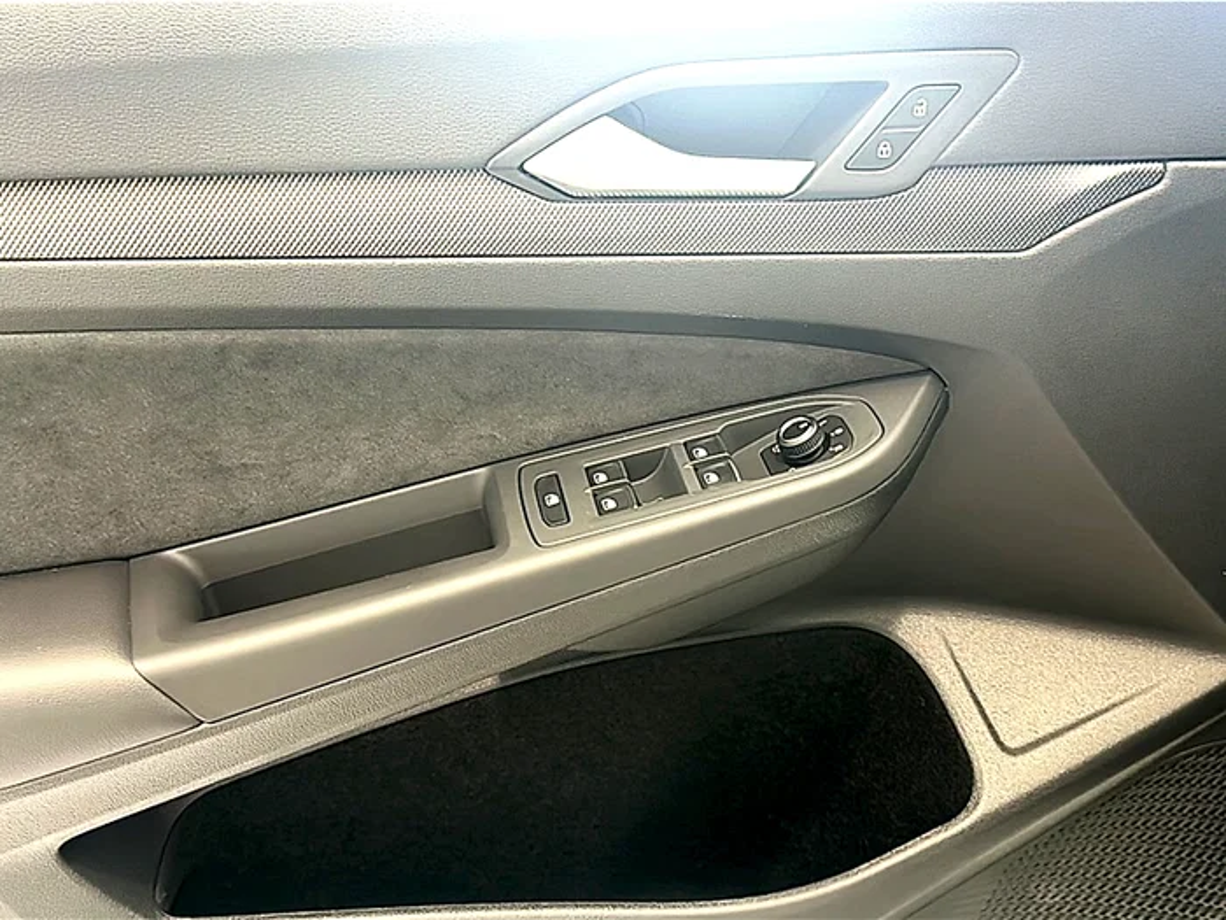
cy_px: 460
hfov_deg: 52.6
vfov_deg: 40.7
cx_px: 613
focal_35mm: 35
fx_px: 1240
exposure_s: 1/40
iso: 160
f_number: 1.78
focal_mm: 6.86
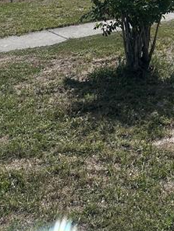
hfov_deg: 22.2
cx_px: 196
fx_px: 415
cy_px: -60
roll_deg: +0.6
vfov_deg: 26.9
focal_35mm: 62
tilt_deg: +1.0
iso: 80
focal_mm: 6.86
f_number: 1.78
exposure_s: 1/12048
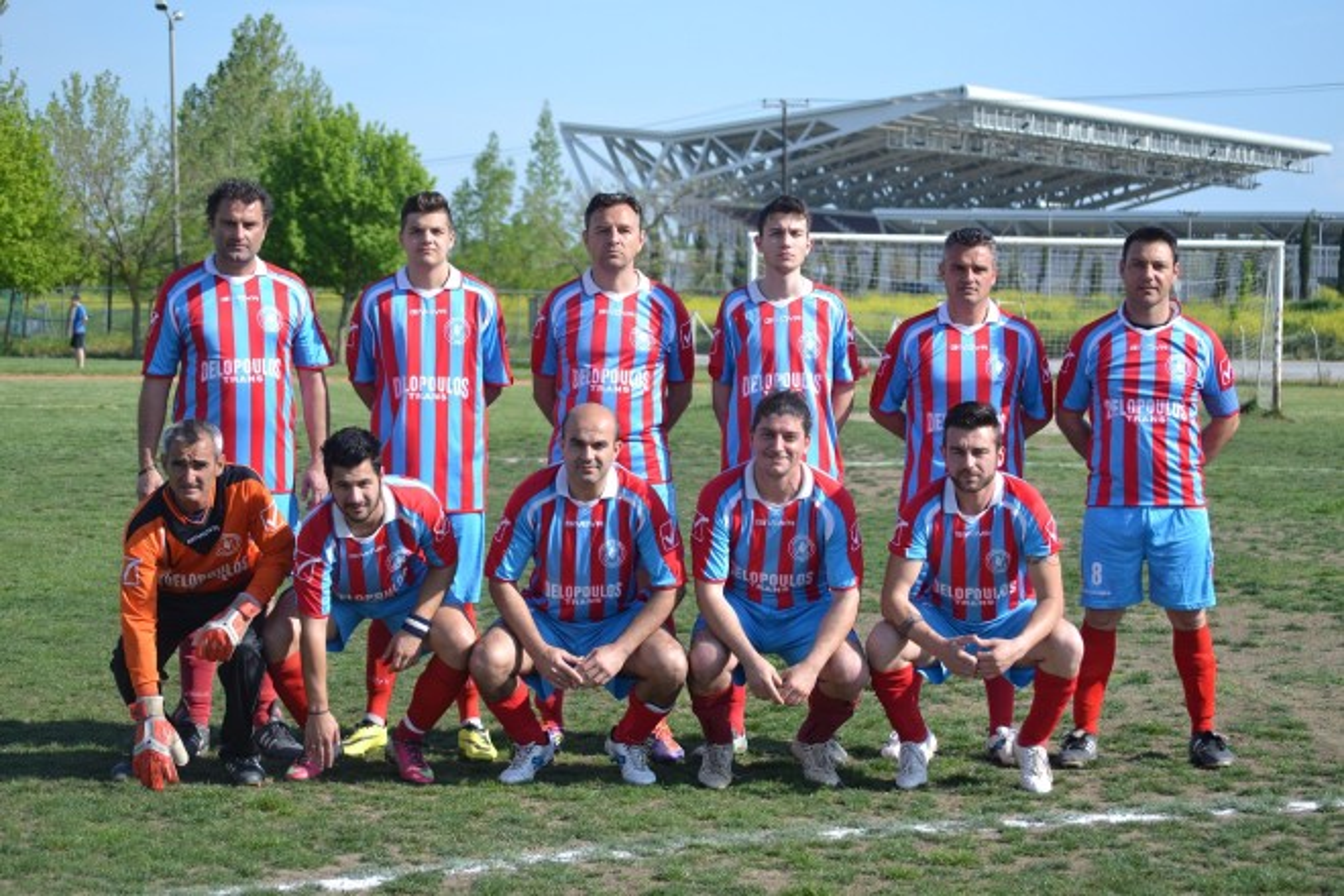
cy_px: 448
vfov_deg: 14.7
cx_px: 672
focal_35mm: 93
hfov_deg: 21.9
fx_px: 3472
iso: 400
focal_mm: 62
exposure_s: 1/1600
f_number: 5.6
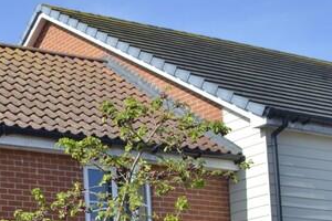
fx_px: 848
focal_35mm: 92
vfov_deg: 14.4
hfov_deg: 19.4
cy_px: 263
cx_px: -163
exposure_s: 1/250
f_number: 8
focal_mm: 18
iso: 160
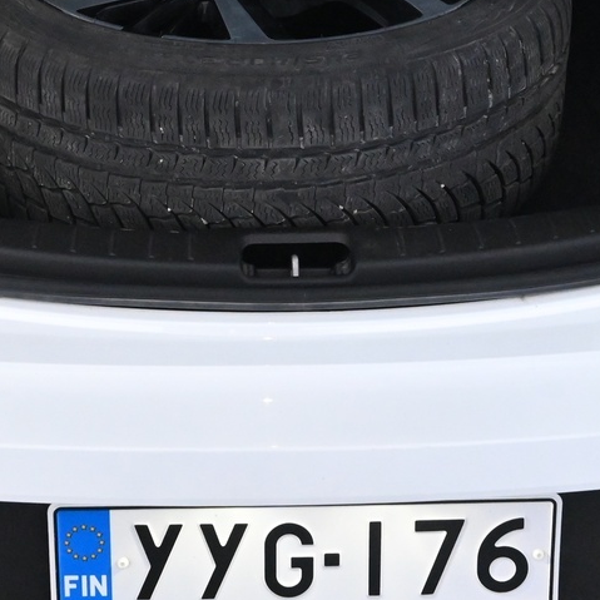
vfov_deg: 24.3
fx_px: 1353
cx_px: 248
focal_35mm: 69
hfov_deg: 25.0
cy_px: 59
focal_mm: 16
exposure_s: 1/100
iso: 4000
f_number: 5
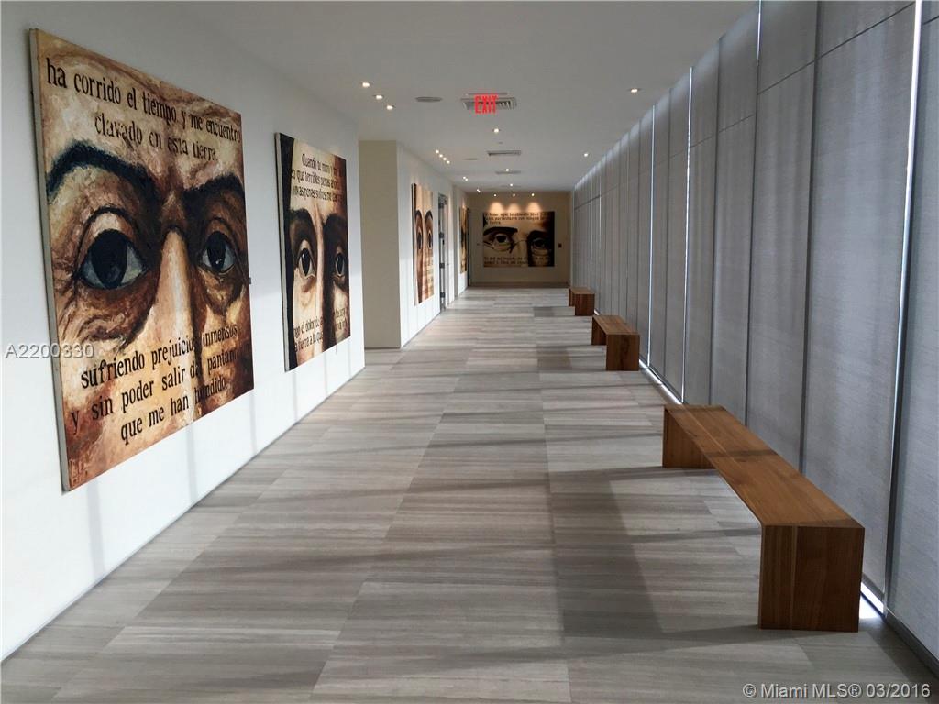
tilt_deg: -6.8
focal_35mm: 29
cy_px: 352
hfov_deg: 61.7
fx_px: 787
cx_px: 470
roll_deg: +0.3
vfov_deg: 48.2
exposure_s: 1/120
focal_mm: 4.15
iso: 40
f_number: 2.2
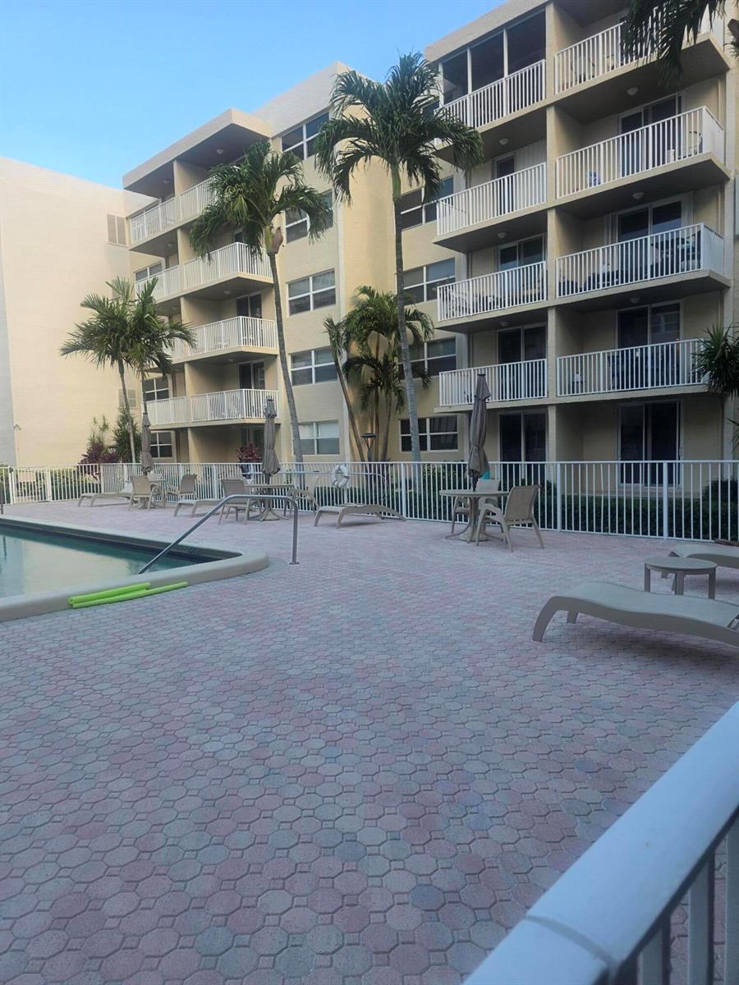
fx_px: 655
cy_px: 492
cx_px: 370
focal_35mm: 23
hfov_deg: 58.9
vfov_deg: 73.9
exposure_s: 1/359
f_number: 1.7
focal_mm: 6.3
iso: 25
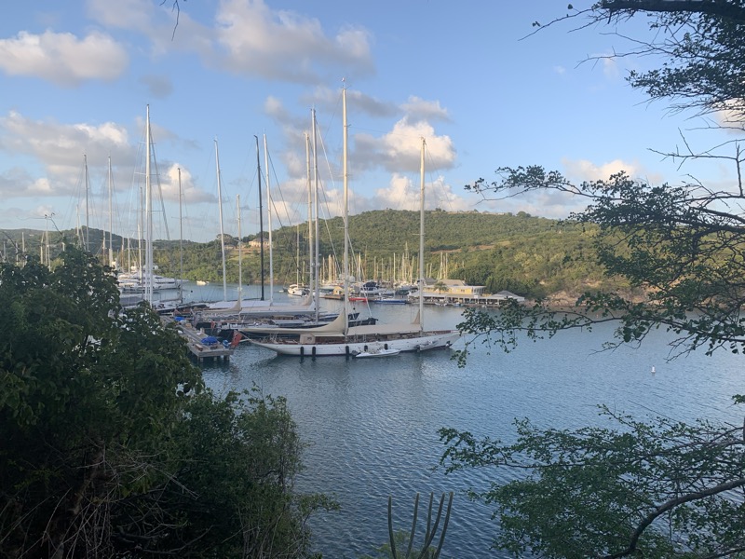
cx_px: 372
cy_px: 280
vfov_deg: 53.1
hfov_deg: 67.3
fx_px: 560
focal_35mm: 26
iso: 25
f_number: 1.8
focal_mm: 4.25
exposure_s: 1/701
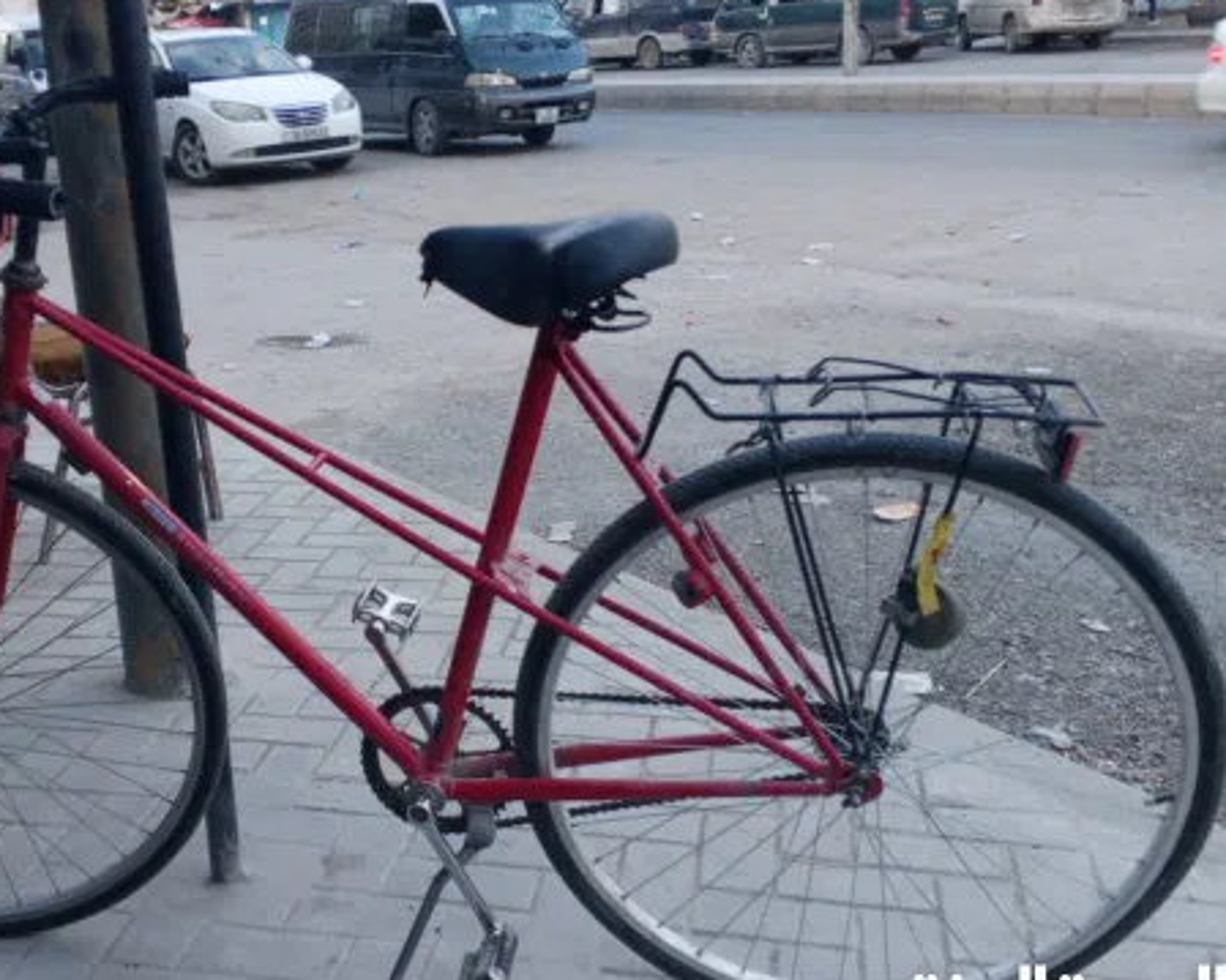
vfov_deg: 45.6
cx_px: 420
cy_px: 571
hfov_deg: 54.7
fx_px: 1161
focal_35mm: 32
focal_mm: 4.09
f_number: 1.6
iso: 638
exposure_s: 1/50
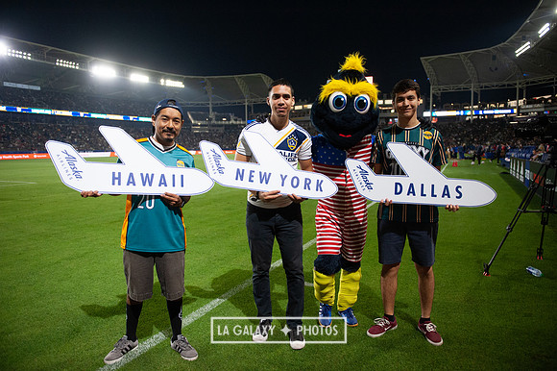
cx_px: 278
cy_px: 186
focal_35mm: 24
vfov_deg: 53.1
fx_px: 371
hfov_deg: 73.8
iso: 2500
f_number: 2.8
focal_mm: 24
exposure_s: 1/1600
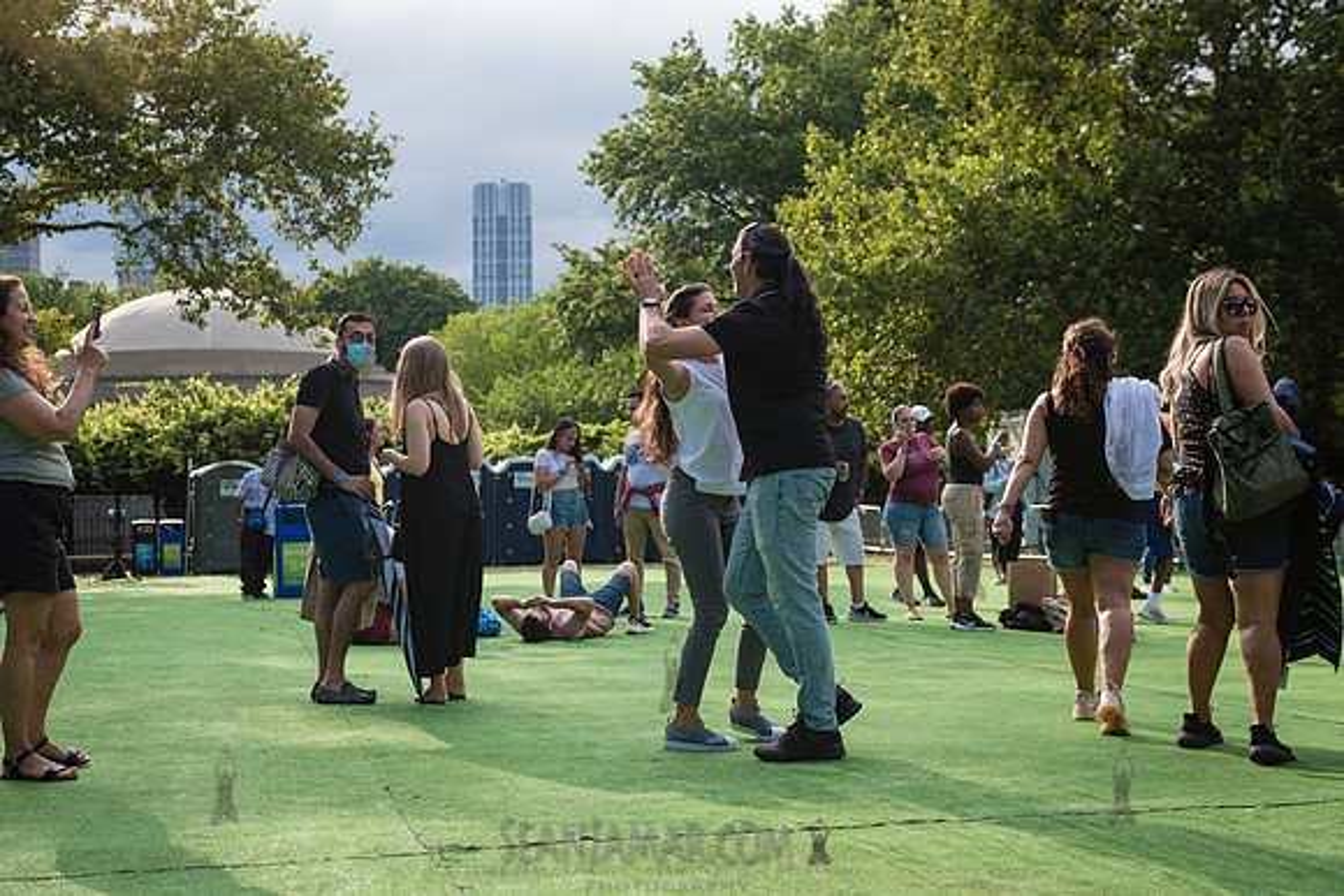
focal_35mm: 50
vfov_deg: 27.0
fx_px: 1867
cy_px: 448
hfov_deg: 39.6
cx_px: 672
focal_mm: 50
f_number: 4.5
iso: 500
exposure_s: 1/1600
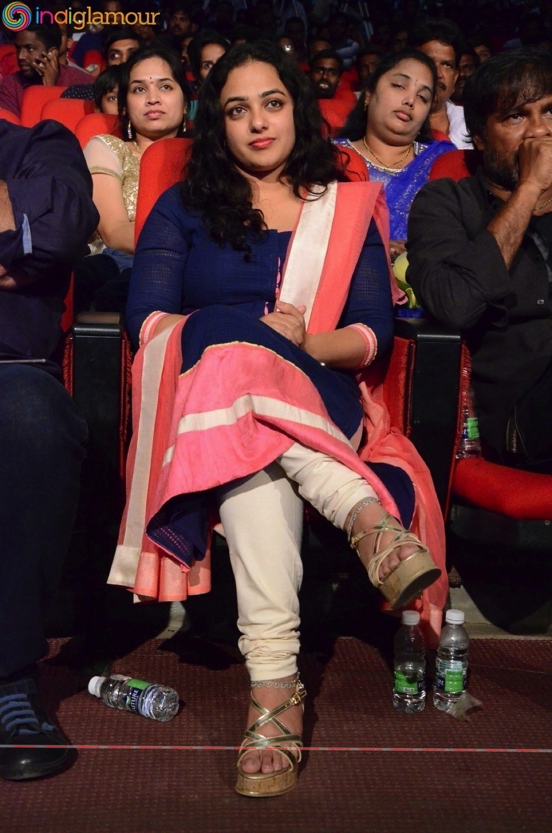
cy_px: 416
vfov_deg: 35.1
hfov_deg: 23.7
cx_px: 276
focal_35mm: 57
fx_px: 1316
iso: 8000
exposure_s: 1/125
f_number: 5.6
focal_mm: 38
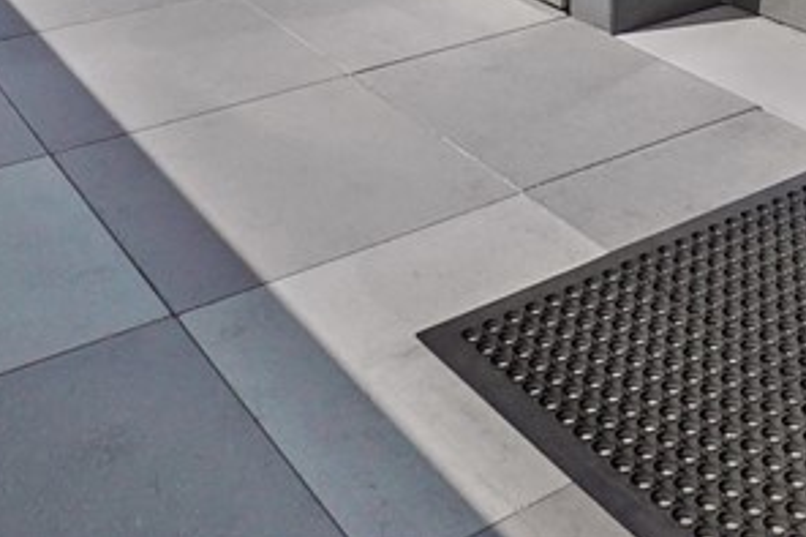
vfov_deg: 18.7
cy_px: -444
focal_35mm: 55
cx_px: 543
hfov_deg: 35.9
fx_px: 1231
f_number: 11
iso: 1000
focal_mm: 10
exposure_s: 1/2000
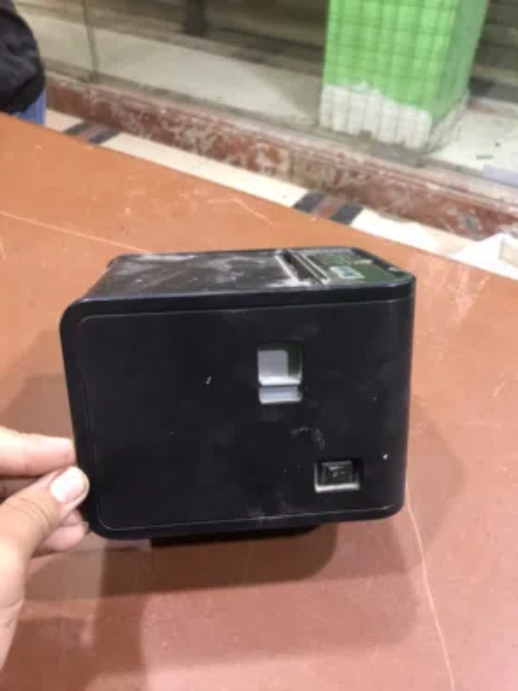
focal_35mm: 28
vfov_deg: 63.4
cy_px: 346
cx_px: 259
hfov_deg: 49.7
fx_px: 559
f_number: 1.8
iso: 200
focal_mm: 3.99
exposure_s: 1/33
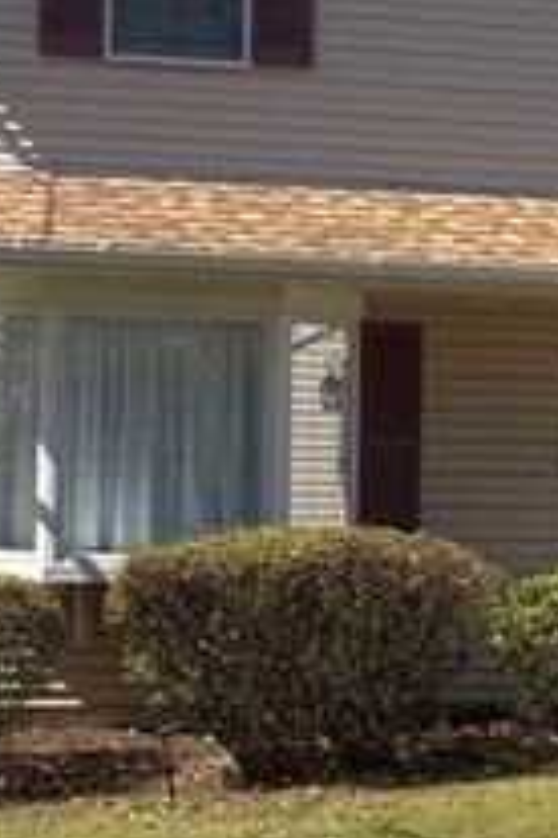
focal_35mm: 87
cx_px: 752
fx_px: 2023
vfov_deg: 23.4
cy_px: 468
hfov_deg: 14.9
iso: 50
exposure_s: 1/1901
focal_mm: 5.96
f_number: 1.6
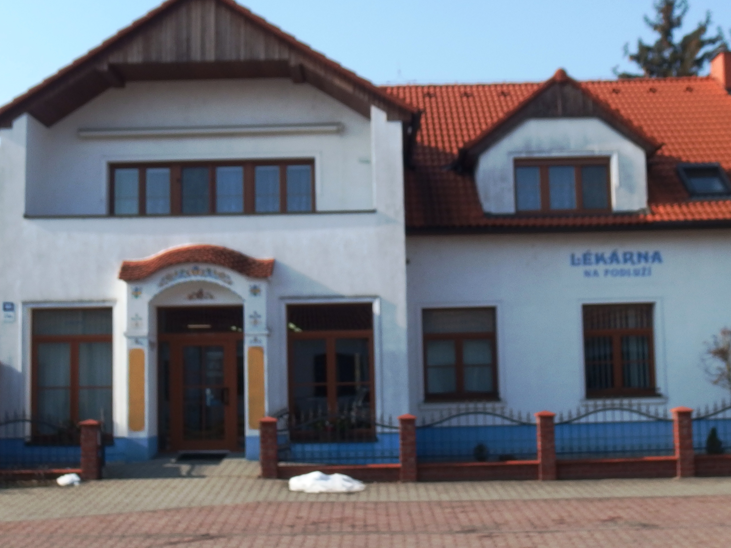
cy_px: 260
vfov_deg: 27.0
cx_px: 389
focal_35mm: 54
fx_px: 1140
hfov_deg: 35.5
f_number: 5
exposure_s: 1/640
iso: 100
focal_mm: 6.2
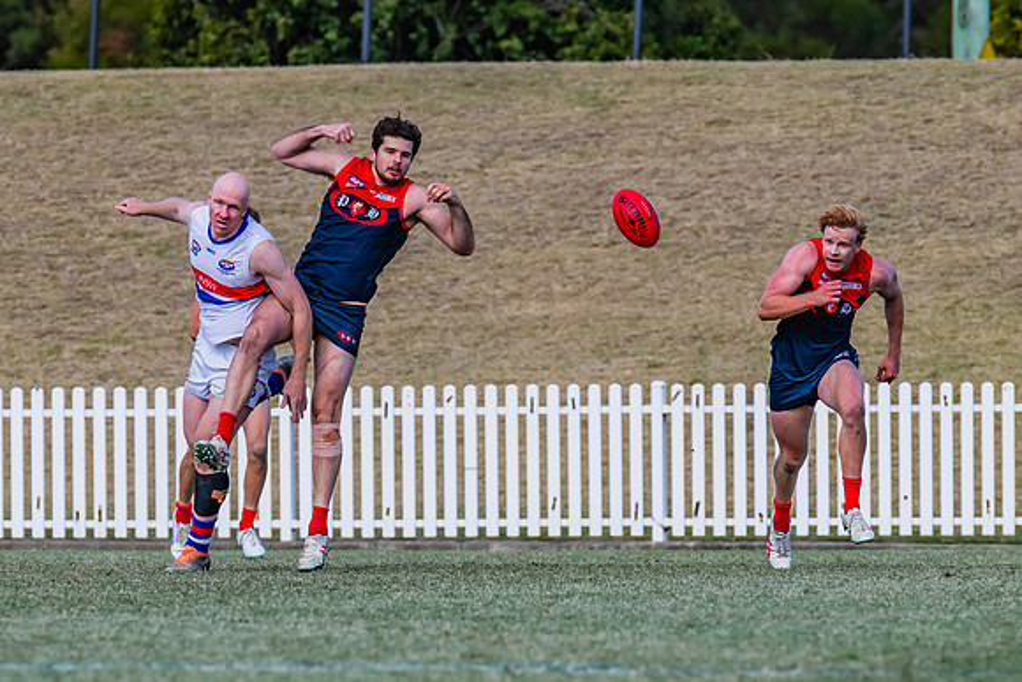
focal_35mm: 795
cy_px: 275
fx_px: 22570
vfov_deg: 1.7
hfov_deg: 2.6
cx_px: 342
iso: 800
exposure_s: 1/1600
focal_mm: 420
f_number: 7.1
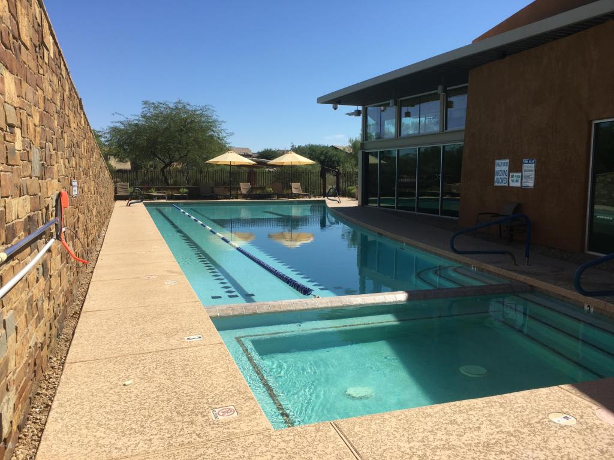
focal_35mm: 29
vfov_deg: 48.2
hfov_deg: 61.7
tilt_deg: -6.6
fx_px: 514
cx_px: 307
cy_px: 230
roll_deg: +0.2
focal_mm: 4.15
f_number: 2.2
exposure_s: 1/1603
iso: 25
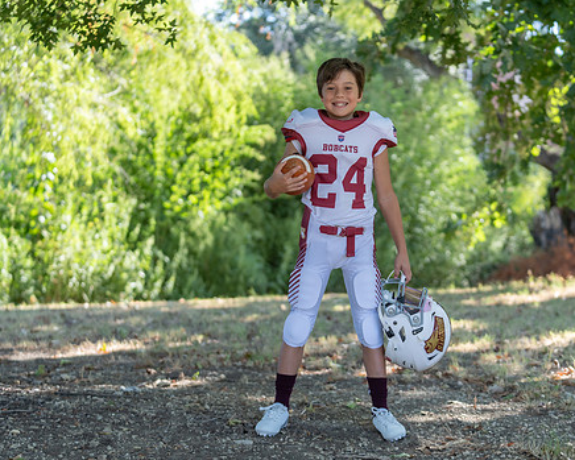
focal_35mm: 89
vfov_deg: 17.3
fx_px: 1515
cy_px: 226
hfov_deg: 21.5
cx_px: 340
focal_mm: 70
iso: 160
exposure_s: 1/320
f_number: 2.8
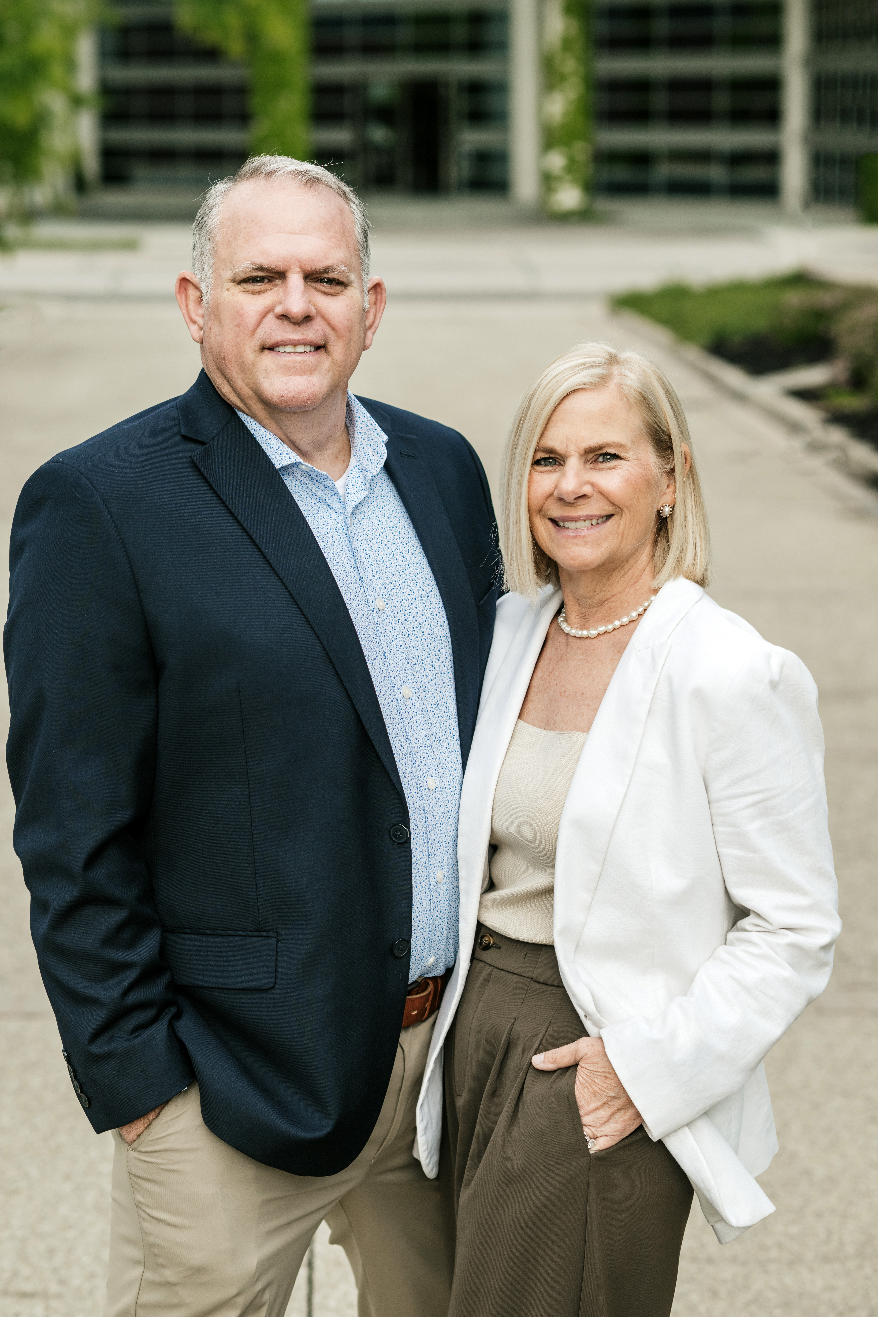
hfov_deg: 16.1
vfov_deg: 23.9
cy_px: 658
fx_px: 3109
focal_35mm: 85
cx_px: 439
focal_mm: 85
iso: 400
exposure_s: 1/2000
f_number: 4
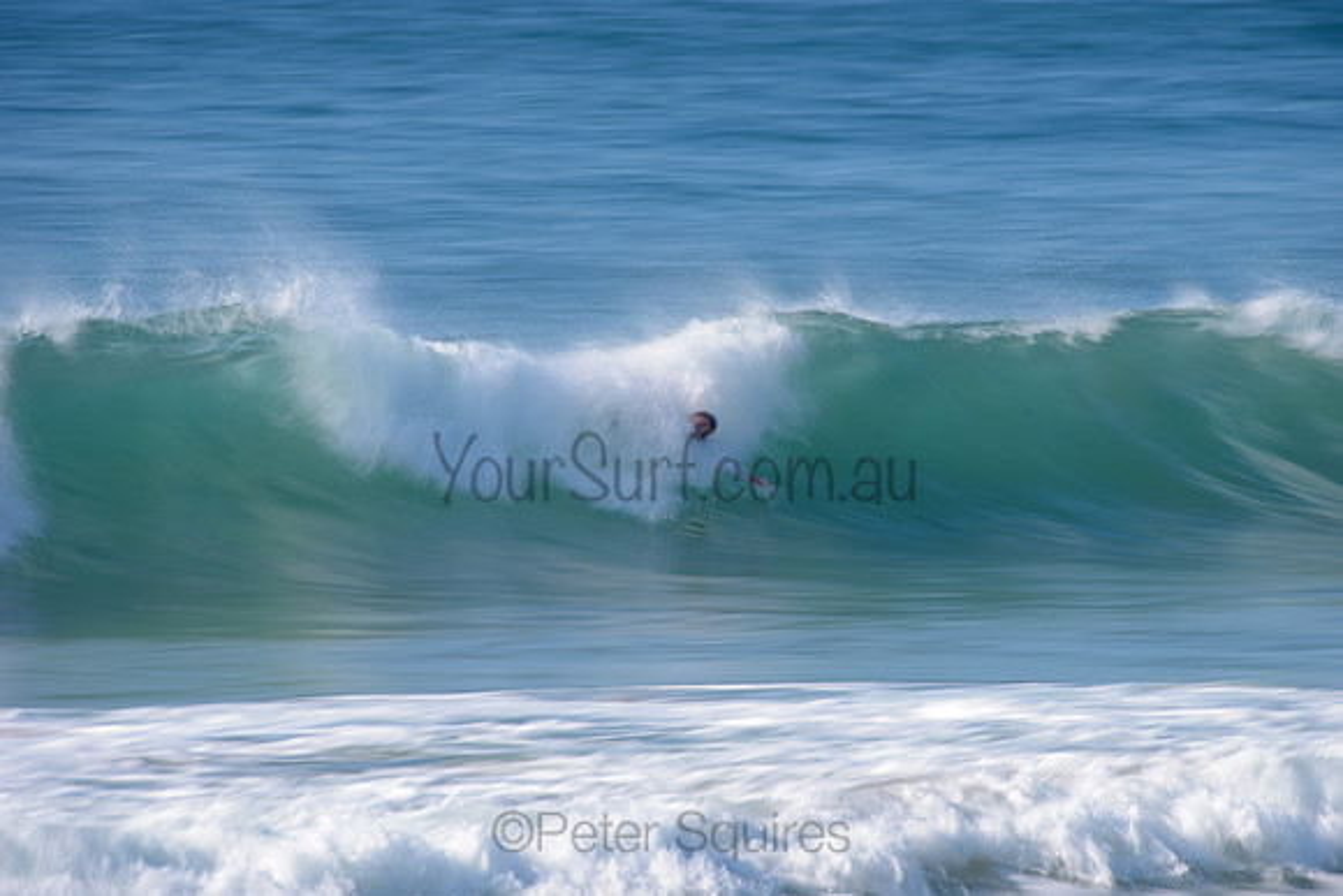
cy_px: 448
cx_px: 672
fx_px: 18656
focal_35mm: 500
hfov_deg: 4.1
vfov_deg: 2.8
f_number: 11
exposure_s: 1/13
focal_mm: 500
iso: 31
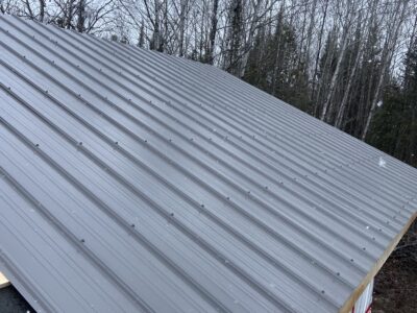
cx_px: 208
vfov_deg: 53.1
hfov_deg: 67.3
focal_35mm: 26
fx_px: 313
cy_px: 156
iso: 32
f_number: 1.8
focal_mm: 4.25
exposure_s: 1/822
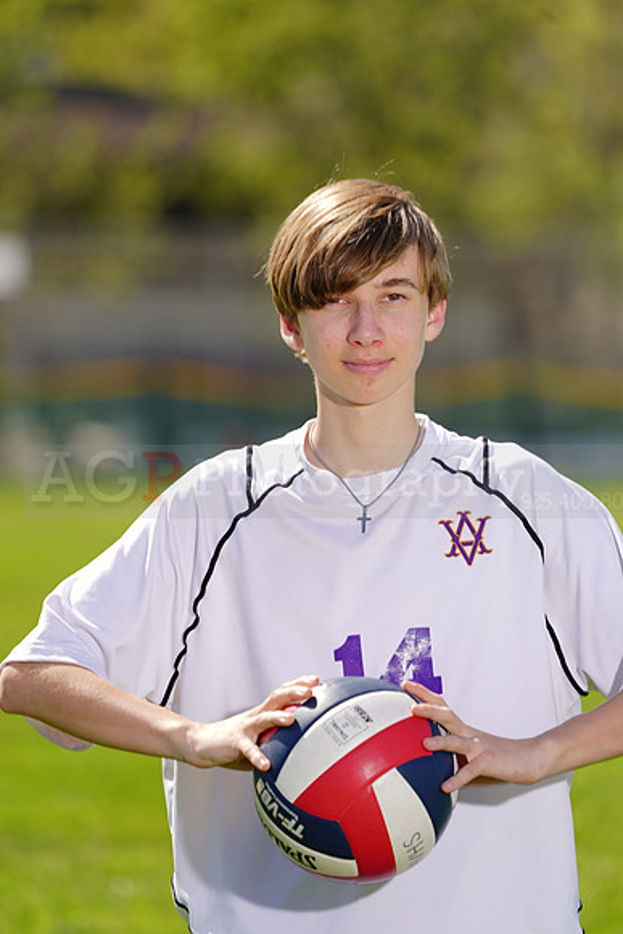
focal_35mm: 355
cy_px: 467
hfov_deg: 3.9
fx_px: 9209
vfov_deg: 5.8
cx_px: 312
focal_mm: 355
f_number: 7.1
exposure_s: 1/200
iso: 64
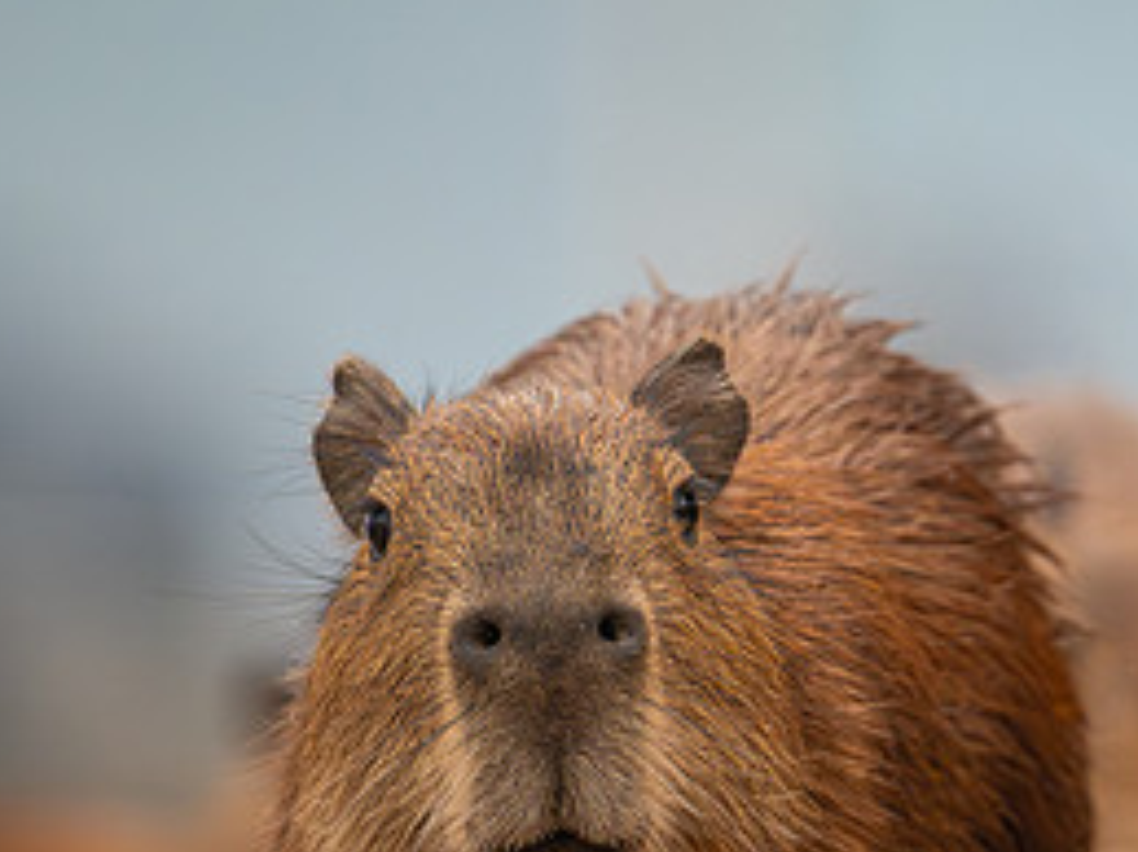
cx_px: 1129
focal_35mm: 1326
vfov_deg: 1.1
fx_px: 43572
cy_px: 681
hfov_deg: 1.5
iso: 3200
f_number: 4.5
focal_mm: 400
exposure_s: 1/1000
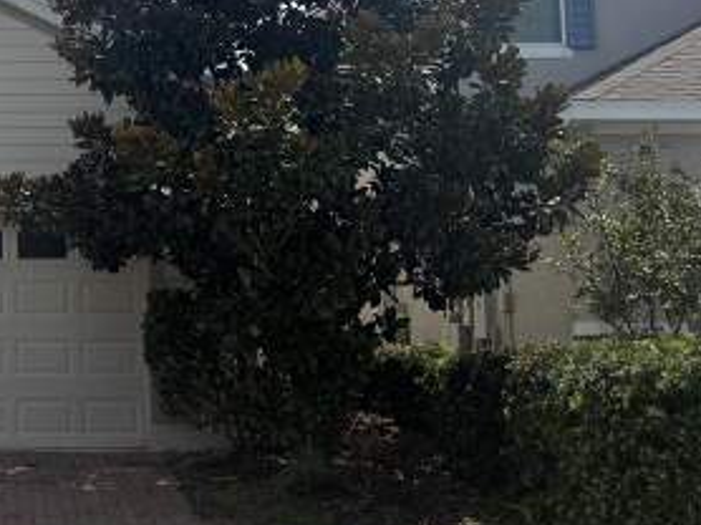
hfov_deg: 26.3
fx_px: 1396
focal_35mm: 69
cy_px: 180
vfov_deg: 21.2
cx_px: -45
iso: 80
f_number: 1.78
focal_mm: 6.76
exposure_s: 1/7092
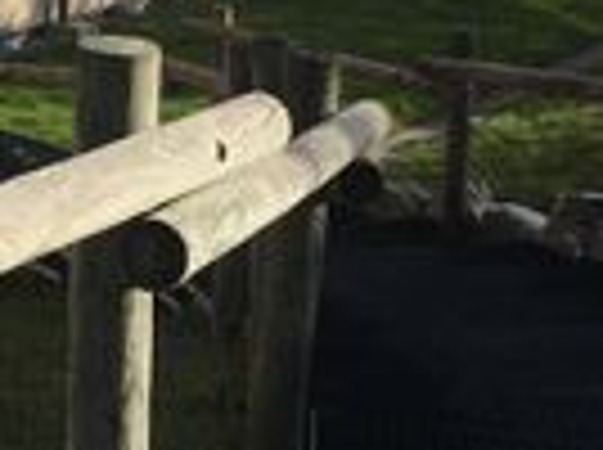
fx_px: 2261
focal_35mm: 130
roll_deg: -0.6
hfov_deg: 14.2
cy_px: -234
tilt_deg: -4.9
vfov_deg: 10.9
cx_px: -306
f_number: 2.2
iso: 25
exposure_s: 1/1479
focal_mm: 4.15
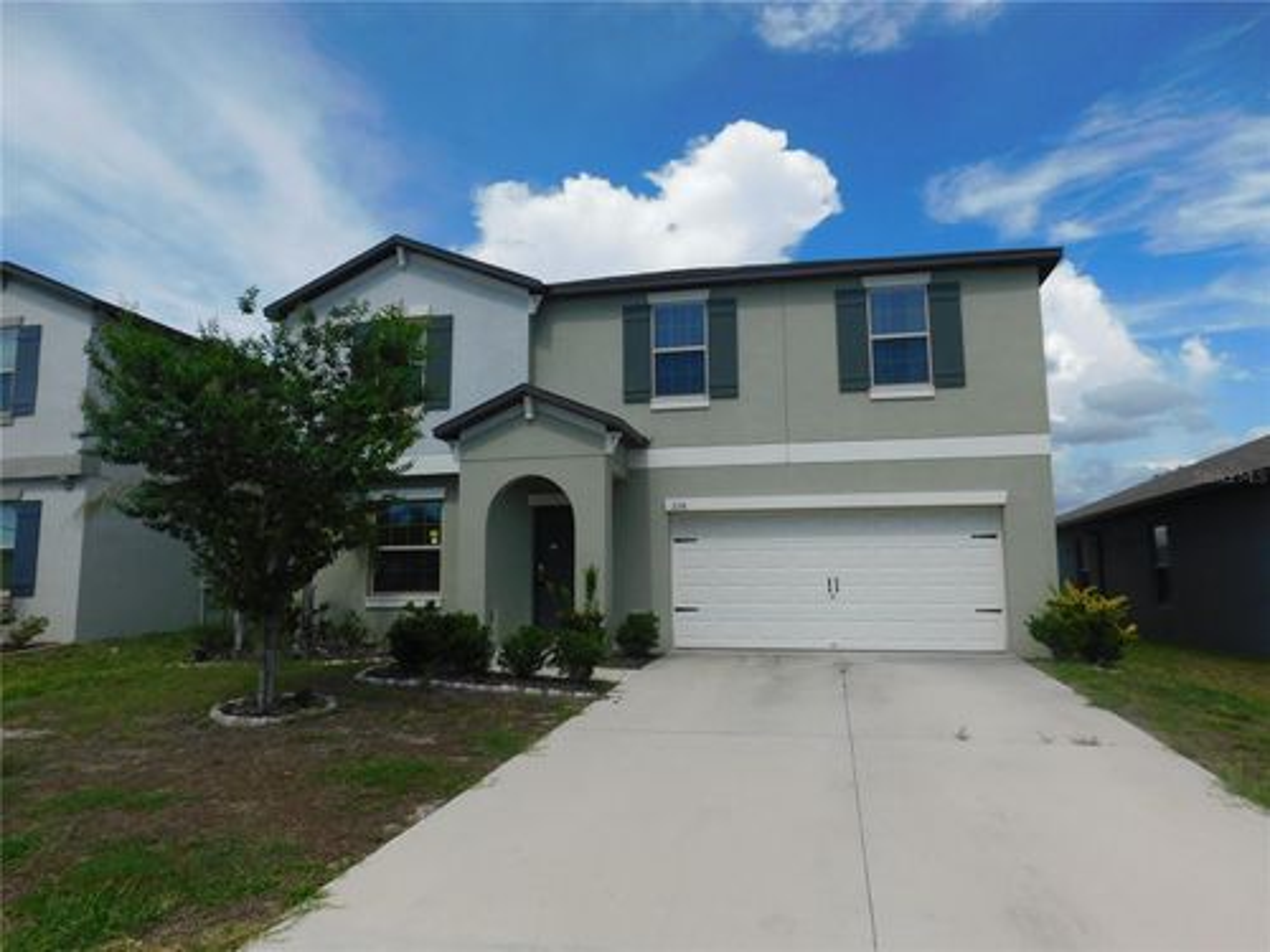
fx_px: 844
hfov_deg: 73.9
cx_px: 635
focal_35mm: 23
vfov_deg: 58.9
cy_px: 476
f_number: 6
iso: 125
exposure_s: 1/800
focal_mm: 4
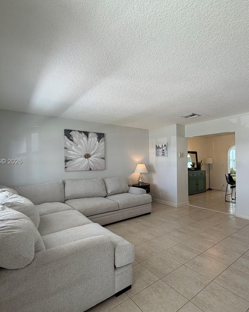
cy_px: 162
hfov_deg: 69.8
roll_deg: +1.3
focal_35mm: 19
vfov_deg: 83.2
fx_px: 175
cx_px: 154
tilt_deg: -0.5
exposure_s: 1/120
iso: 100
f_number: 2.2
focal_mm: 2.22
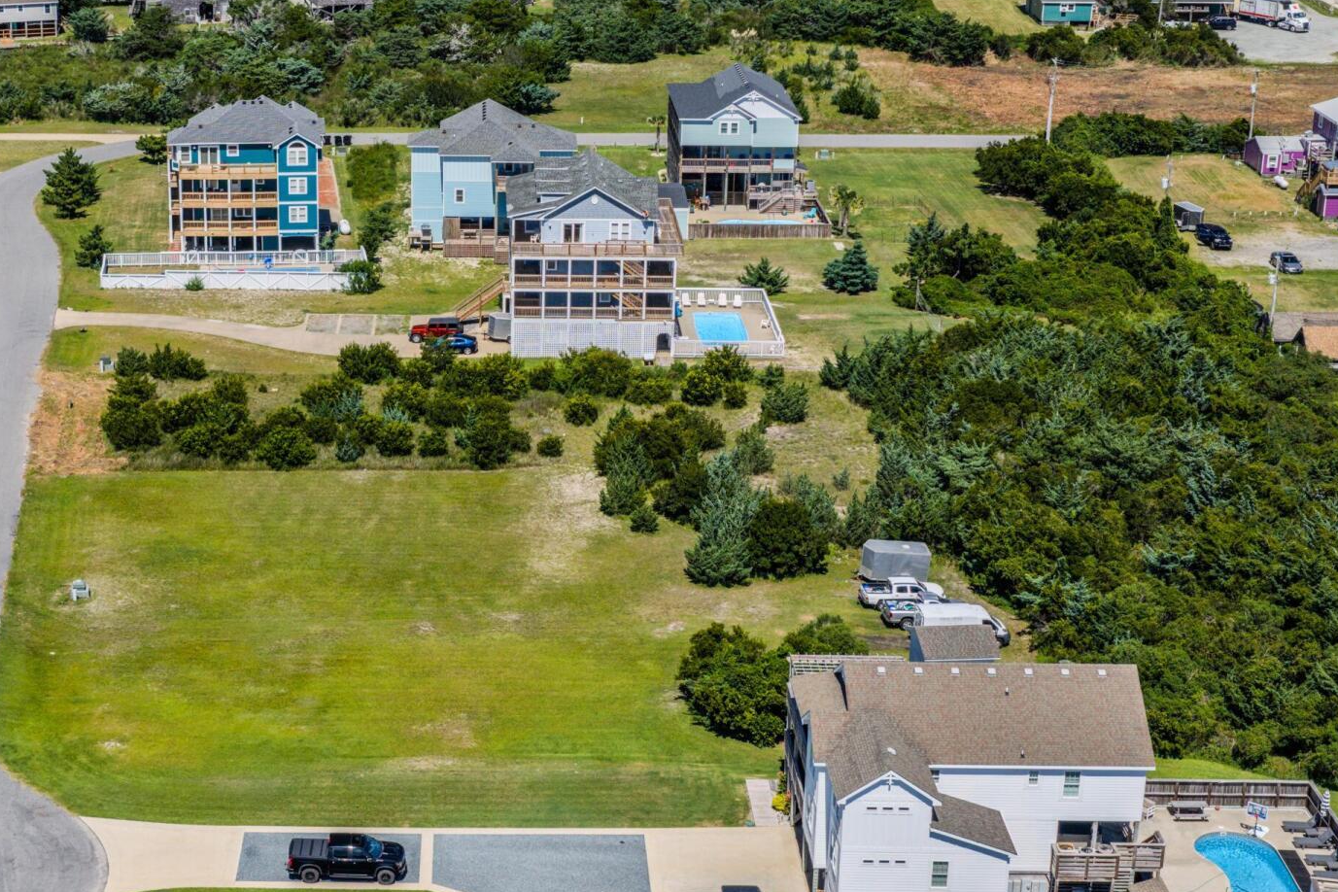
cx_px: 411
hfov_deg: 32.5
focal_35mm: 61
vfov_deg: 22.2
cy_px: 359
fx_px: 2267
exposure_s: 1/100
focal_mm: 14.45
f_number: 2.8
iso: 100
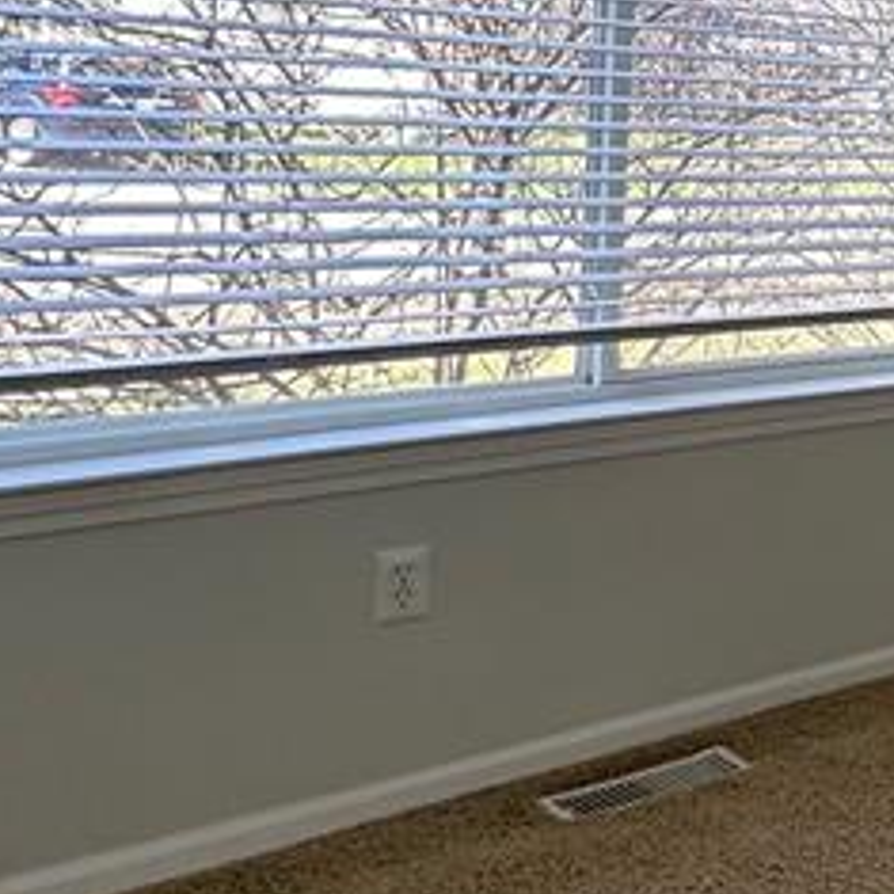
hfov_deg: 19.8
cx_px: 1727
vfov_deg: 30.7
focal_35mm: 54
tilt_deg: -1.4
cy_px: 156
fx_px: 1578
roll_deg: -3.7
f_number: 2.2
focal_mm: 2.22
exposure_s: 1/120
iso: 80
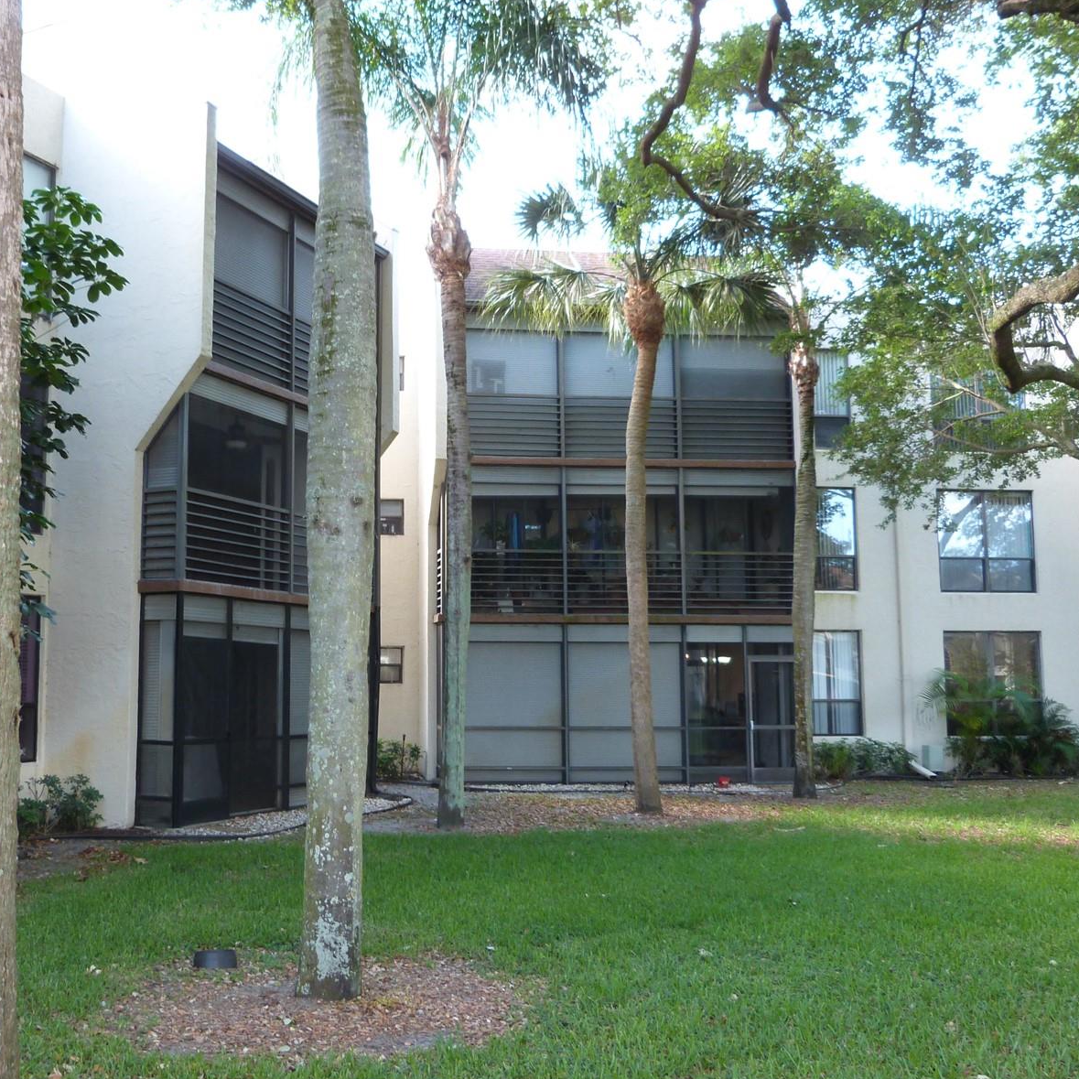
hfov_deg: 45.4
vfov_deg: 46.0
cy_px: 540
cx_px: 368
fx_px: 1270
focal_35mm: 36
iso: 200
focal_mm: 5.2
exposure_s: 1/60
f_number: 2.9
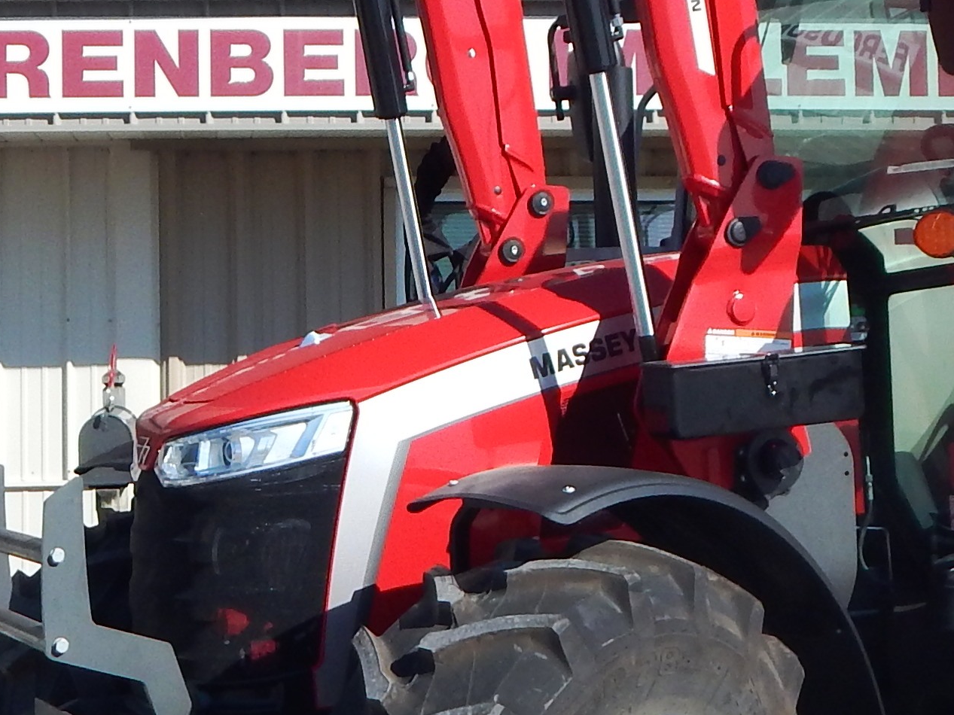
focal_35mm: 80
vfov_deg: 18.4
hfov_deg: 24.4
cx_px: 401
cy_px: 222
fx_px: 2205
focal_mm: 4
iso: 125
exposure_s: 1/500
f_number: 6
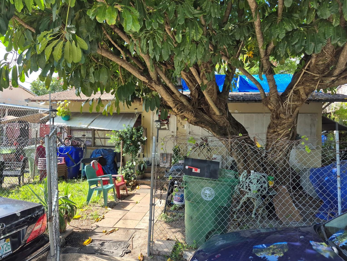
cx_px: 178
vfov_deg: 56.8
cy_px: 126
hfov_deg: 71.6
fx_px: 241
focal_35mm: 24
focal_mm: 5.4
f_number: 1.8
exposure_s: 1/432
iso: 25
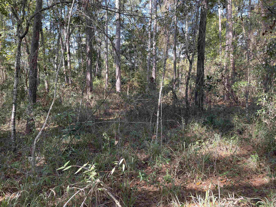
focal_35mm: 26
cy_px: 104
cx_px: 138
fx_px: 207
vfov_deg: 53.1
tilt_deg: -4.7
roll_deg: -0.6
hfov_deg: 67.3
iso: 40
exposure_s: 1/121
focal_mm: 4.2
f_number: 1.6
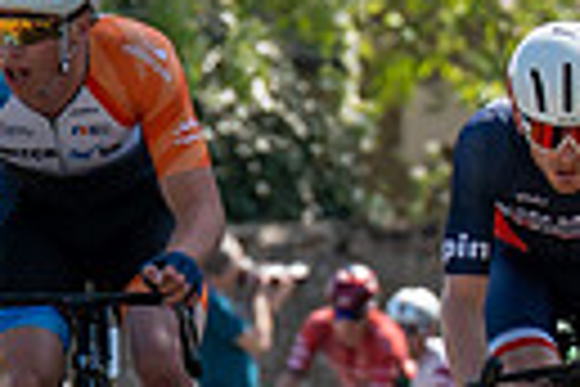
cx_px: -8
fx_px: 23182
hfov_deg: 1.4
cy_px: 223
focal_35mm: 1439
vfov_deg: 1.0
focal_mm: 200
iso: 320
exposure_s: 1/1000
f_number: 5.6
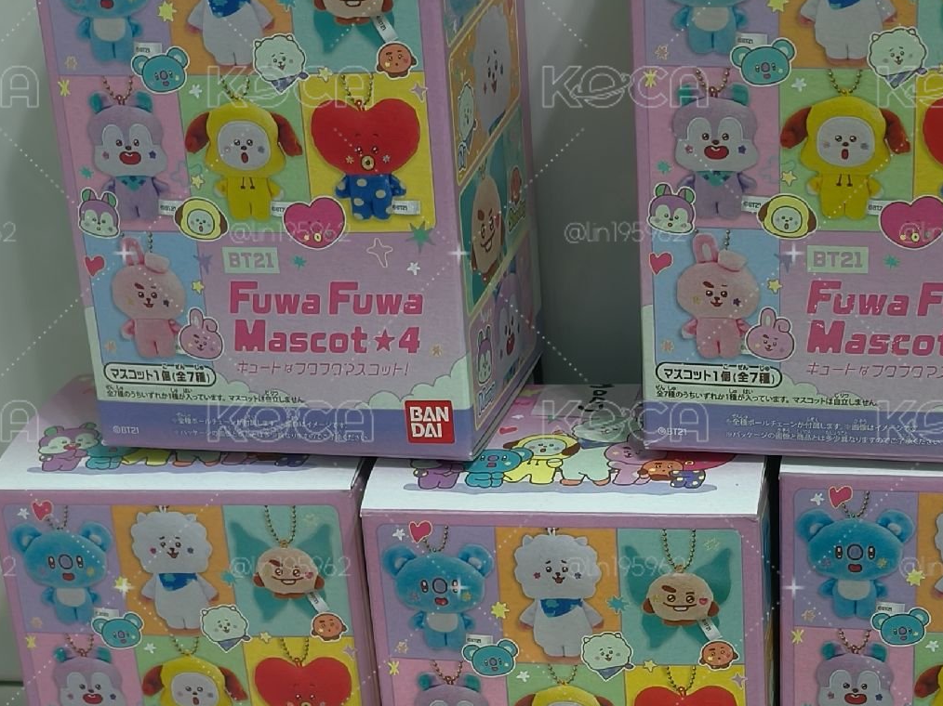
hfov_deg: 22.0
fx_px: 2424
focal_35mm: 89
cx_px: 458
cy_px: 810
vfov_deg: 16.0
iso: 500
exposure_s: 1/60
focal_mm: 7.08
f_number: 2
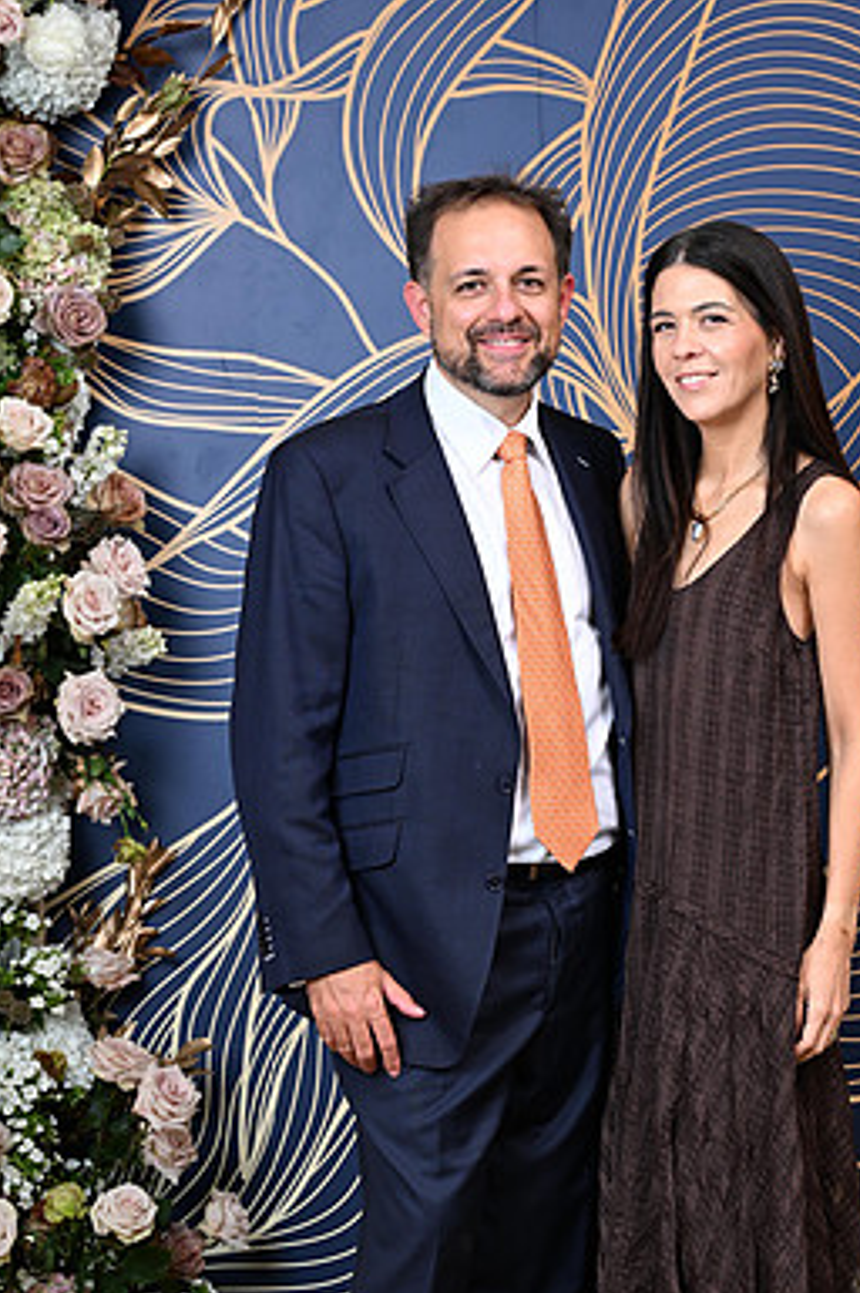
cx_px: 590
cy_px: 883
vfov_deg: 22.1
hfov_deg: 14.8
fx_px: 3302
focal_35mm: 92
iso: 125
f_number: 5.6
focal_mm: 61
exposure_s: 1/125
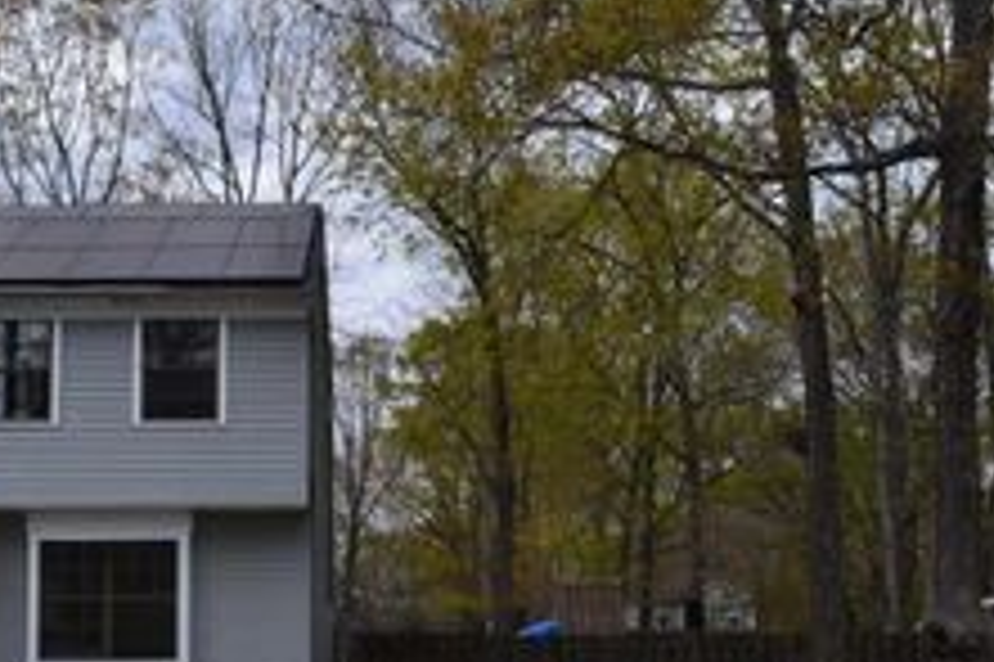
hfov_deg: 32.7
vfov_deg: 22.1
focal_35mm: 61
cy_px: 435
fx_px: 1683
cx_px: 342
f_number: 11
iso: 400
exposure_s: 1/400
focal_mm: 18
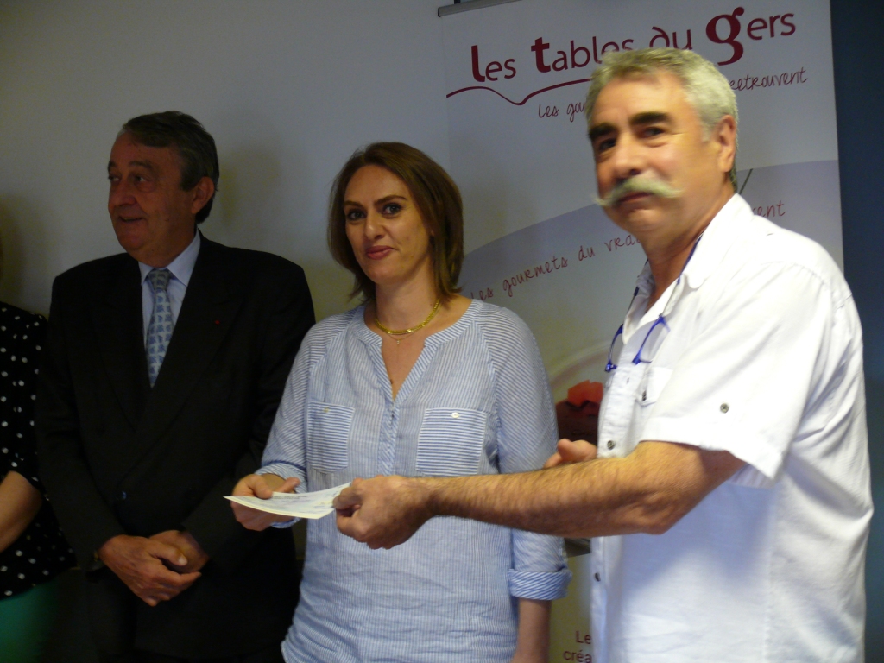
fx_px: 894
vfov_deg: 40.7
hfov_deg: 52.6
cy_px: 332
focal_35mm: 35
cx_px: 442
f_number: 2.8
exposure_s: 1/10
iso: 200
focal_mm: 7.4
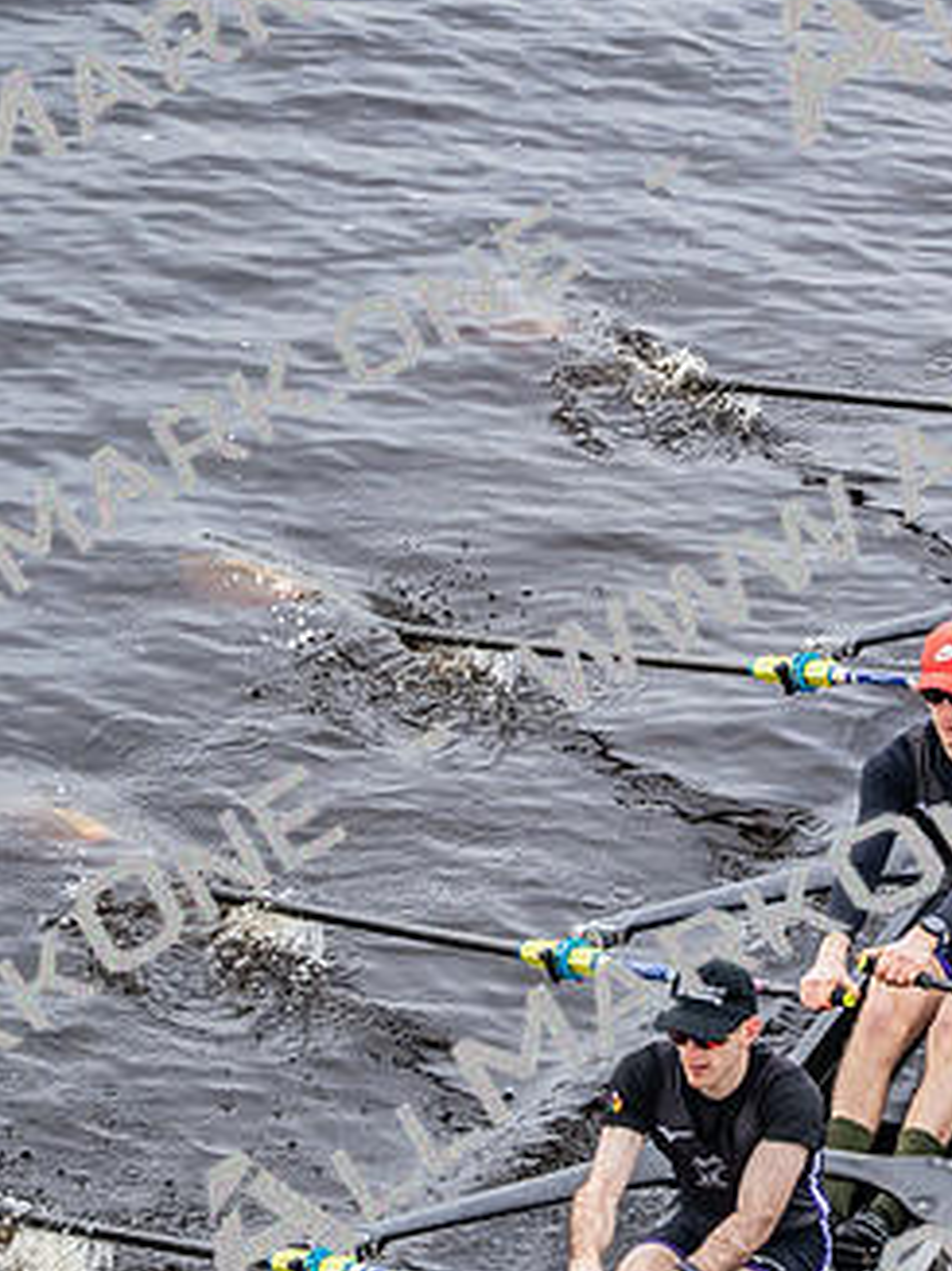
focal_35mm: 331
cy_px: 721
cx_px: 995
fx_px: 12145
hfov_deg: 4.5
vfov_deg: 6.0
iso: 640
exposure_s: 1/2000
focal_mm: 194
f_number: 2.8
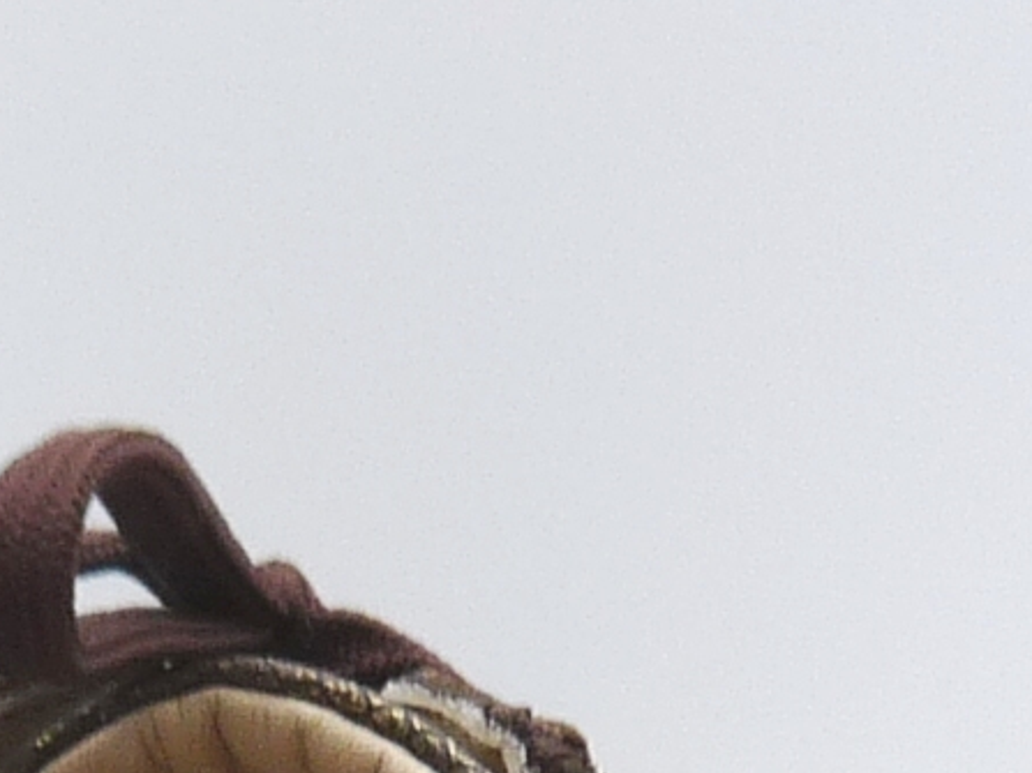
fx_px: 5126
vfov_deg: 8.3
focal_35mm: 172
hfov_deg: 11.4
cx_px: 115
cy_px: 1382
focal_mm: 4.8
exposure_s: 1/125
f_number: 4
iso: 100
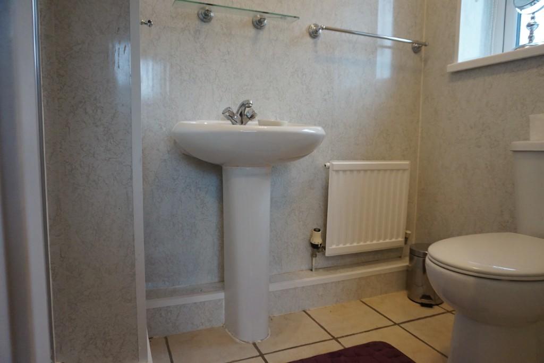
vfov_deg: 53.1
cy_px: 182
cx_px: 272
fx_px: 363
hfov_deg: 73.7
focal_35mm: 24
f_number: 3.5
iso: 1600
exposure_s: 1/250
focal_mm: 16
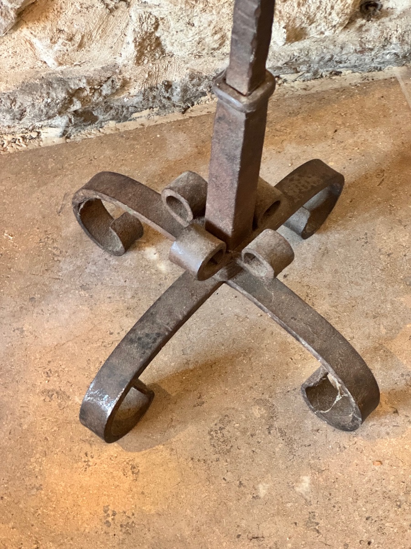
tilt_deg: -57.2
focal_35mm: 77
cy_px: 274
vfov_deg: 25.3
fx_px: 1219
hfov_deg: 19.1
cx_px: 206
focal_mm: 9
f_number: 2.8
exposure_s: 1/50
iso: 640
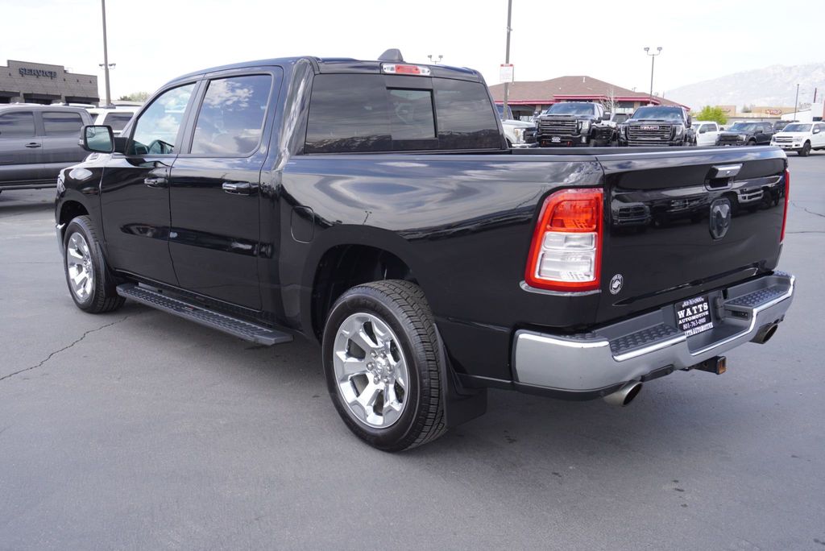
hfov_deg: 55.1
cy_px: 276
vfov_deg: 38.4
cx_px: 412
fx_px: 791
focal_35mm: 34
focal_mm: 23
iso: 100
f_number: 6.3
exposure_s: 1/125
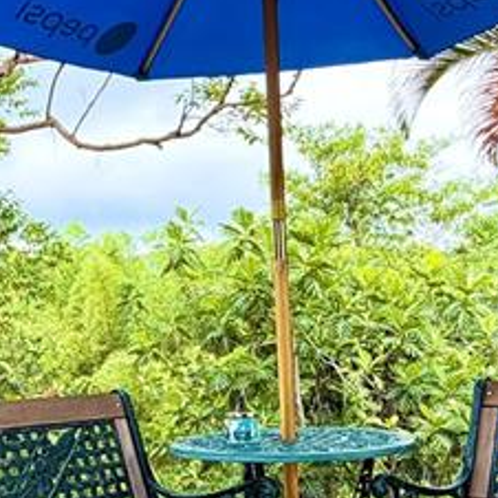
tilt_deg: +0.2
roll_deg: -0.2
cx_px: 104
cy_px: 339
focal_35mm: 56
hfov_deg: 29.9
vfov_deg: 30.3
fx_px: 911
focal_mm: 2.22
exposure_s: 1/133
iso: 40
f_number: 2.2
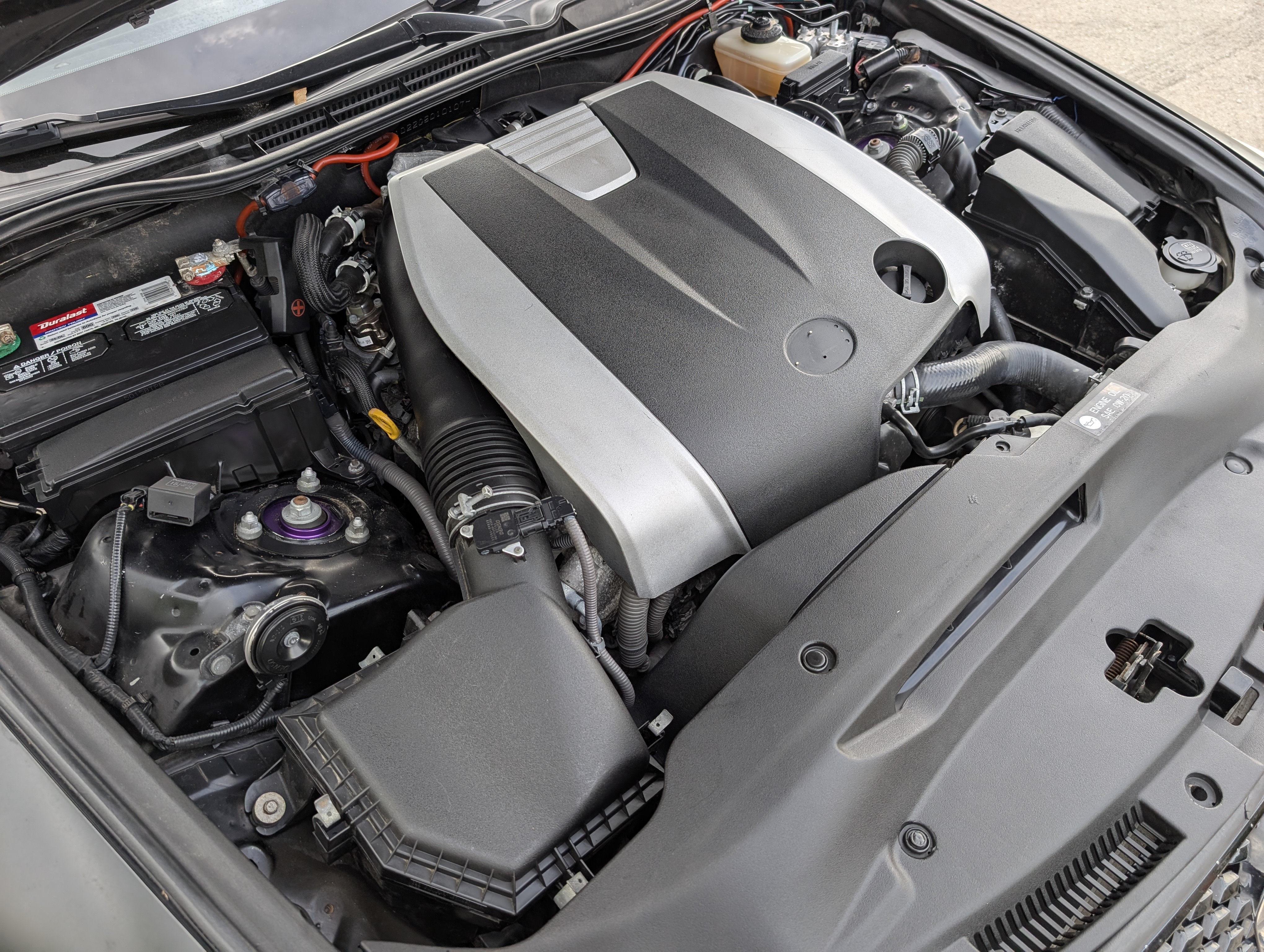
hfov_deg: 71.5
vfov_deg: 56.9
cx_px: 632
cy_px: 476
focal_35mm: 24
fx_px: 878
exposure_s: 1/70.2
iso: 21
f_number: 1.68
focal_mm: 6.9
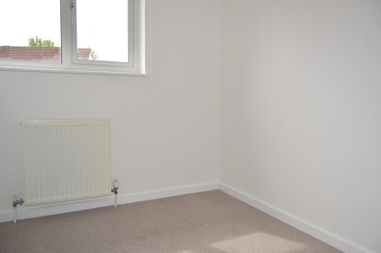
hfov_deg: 65.5
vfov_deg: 46.4
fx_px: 296
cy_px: 127
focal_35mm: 28
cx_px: 194
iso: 100
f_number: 3.5
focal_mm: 18
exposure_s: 1/200
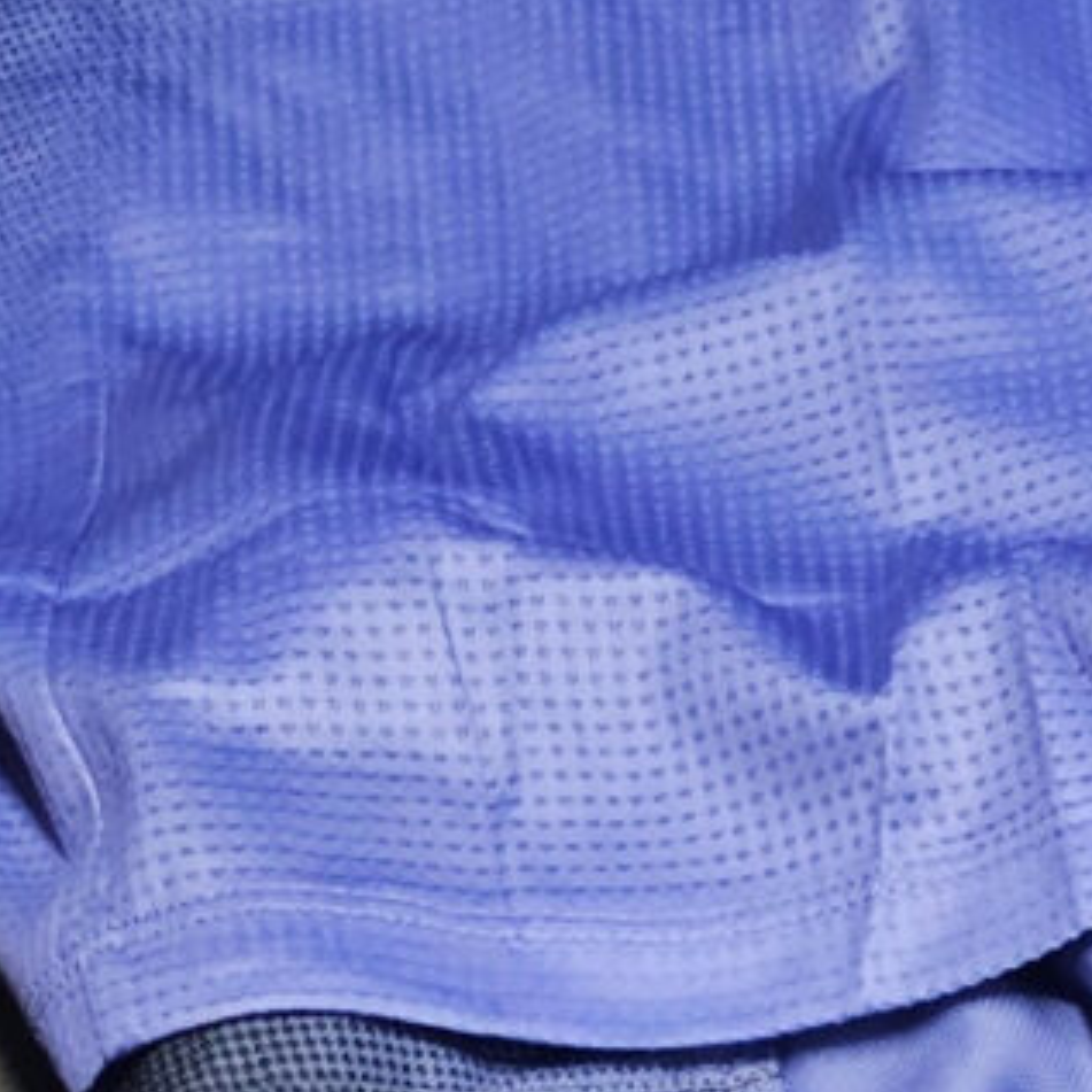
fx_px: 5853
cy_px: 3879
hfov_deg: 10.0
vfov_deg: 8.1
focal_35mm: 164
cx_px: 2060
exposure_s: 1/100
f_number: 1.7
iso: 640
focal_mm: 6.3
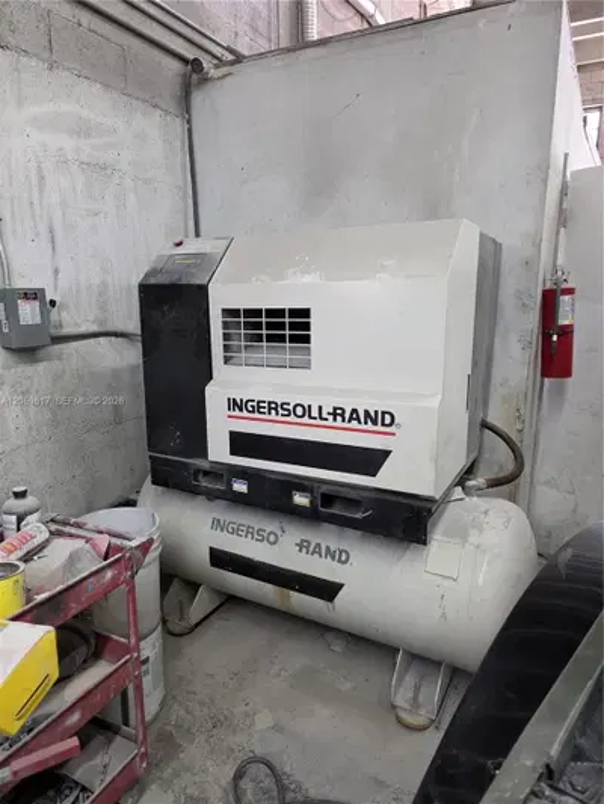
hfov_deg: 58.9
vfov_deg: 73.9
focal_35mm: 23
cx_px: 302
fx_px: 535
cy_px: 402
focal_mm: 6.3
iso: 500
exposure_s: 1/120
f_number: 1.7
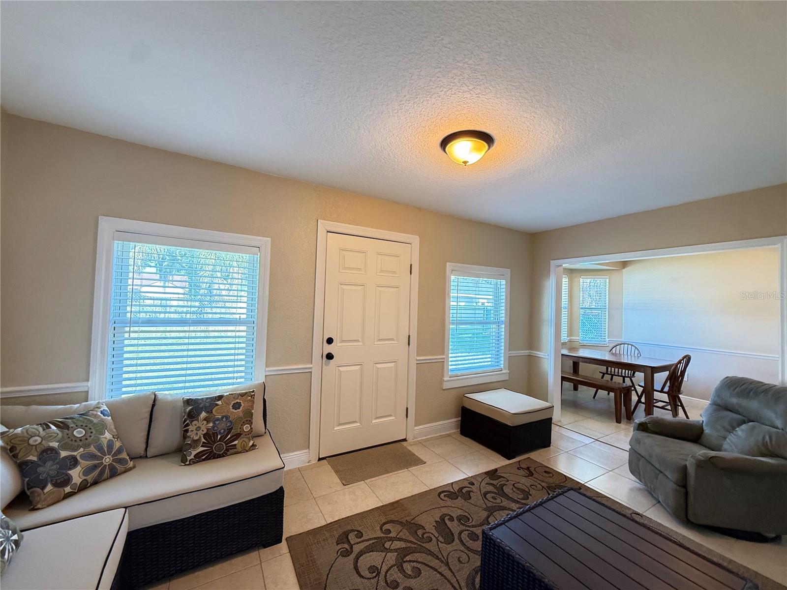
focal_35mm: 14
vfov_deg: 85.7
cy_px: 295
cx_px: 394
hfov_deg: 102.1
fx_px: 318
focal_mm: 2.22
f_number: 2.2
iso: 400
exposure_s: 1/60
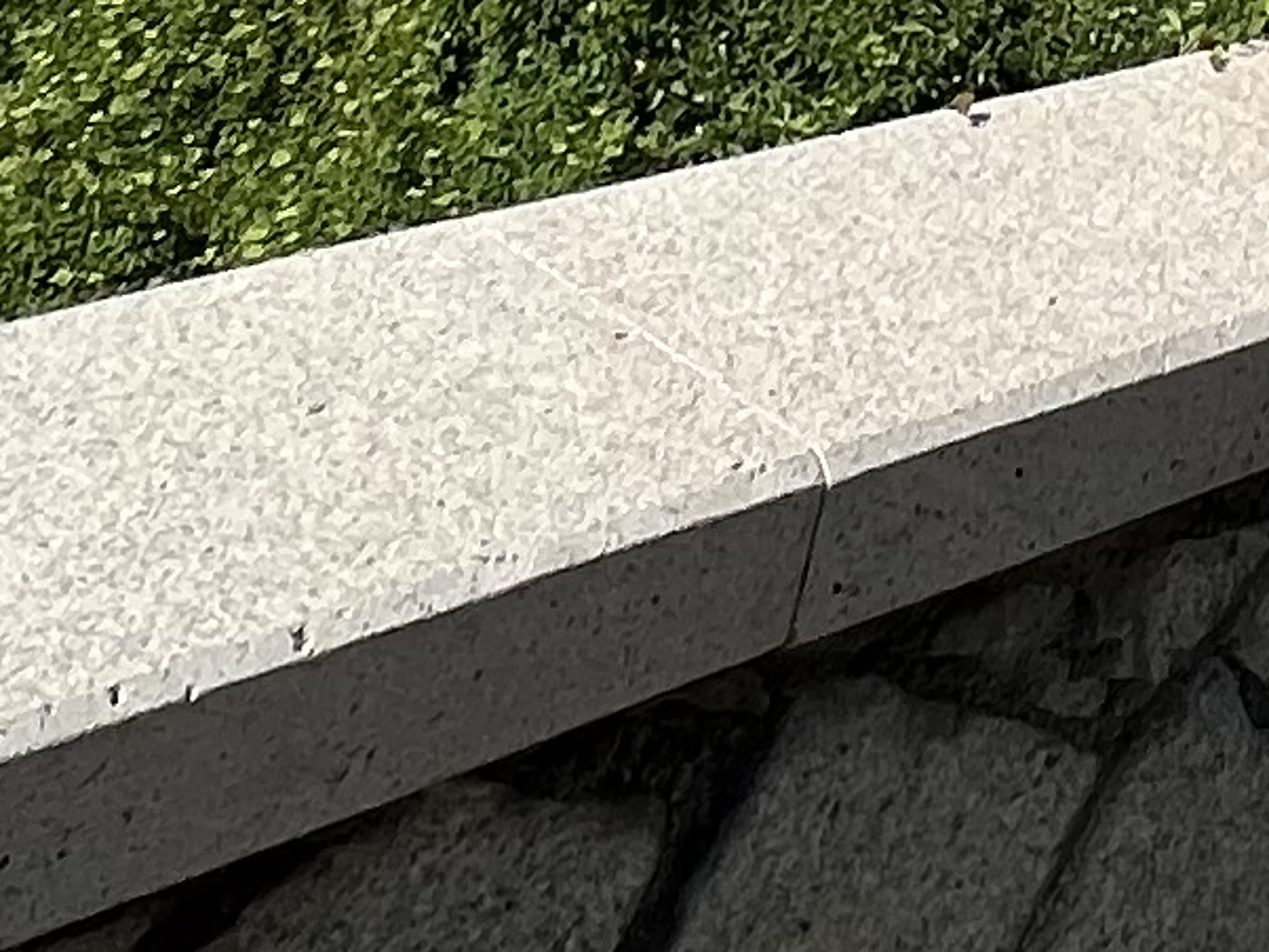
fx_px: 3191
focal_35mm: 87
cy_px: -1725
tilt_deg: -5.0
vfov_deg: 11.6
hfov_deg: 19.9
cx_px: 1832
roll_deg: -2.2
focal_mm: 1.57
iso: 32
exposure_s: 1/2053
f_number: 1.8
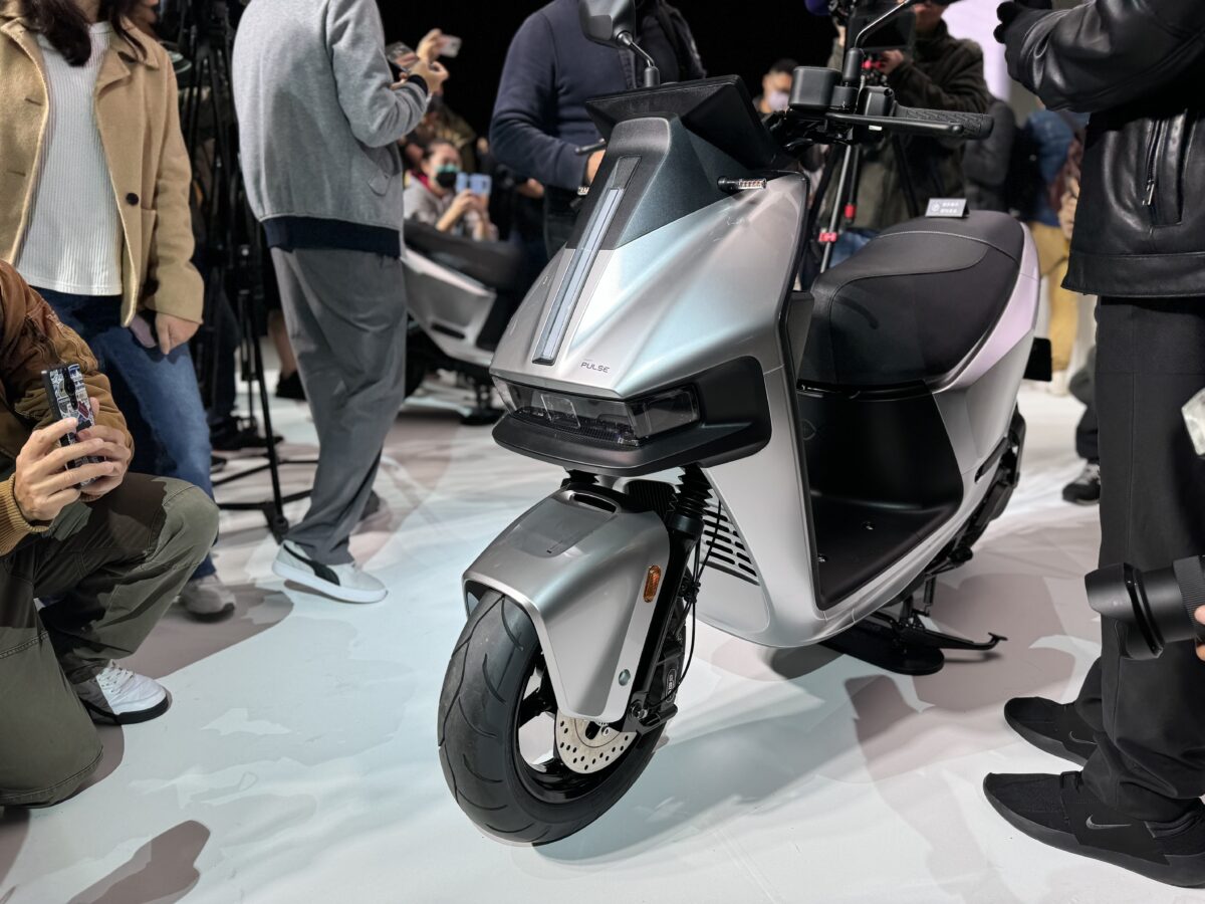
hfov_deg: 71.6
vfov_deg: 56.8
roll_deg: +0.2
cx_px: 602
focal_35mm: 24
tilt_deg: -15.1
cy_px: 452
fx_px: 835
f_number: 1.78
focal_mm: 6.76
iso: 80
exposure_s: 1/333
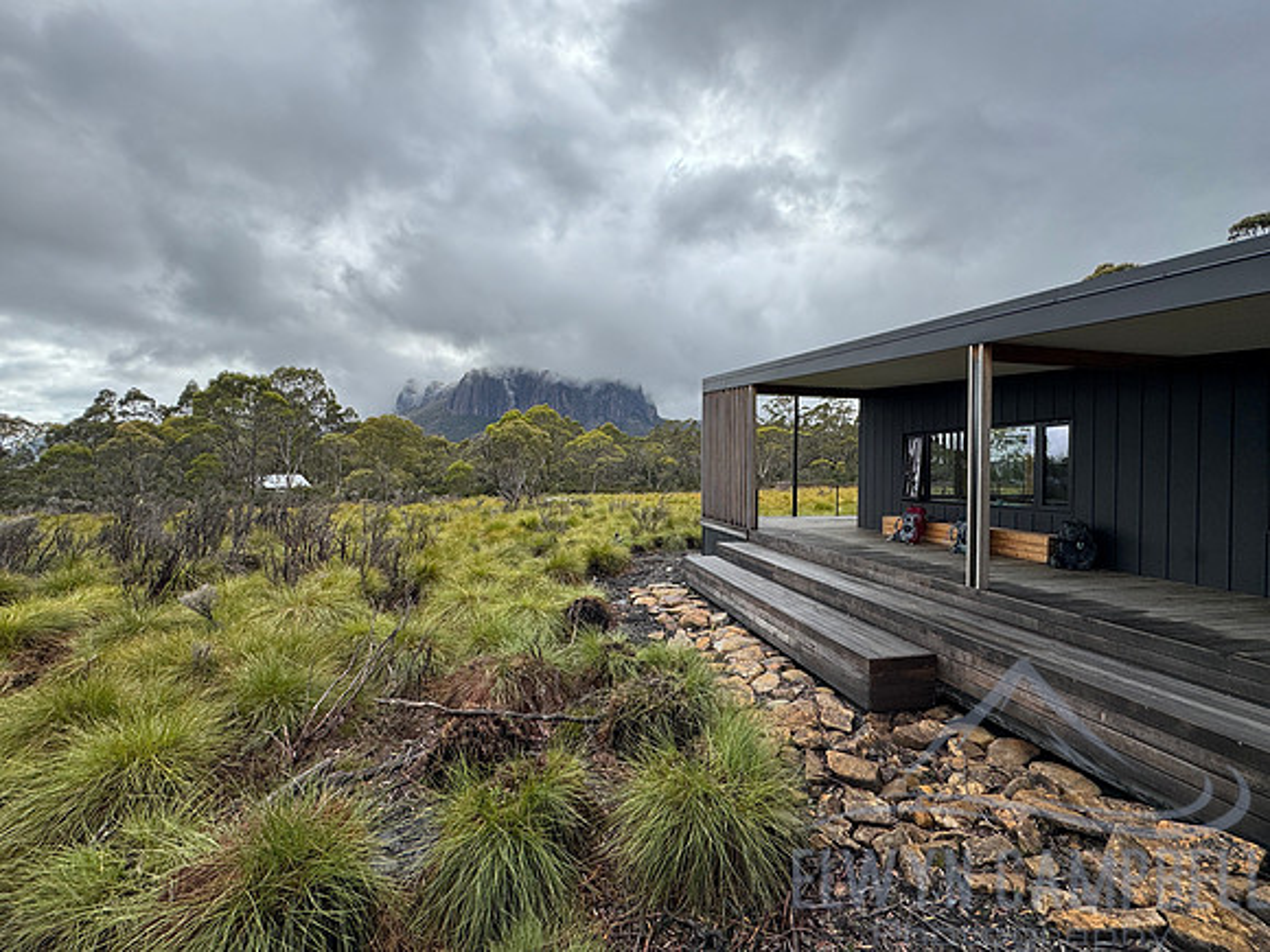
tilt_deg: +0.1
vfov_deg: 85.7
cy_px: 476
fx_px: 514
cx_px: 635
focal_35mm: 14
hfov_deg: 102.1
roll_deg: -0.3
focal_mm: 2.22
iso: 50
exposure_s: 1/669
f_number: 2.2
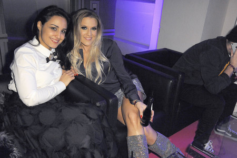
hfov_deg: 58.7
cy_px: 79
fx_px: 211
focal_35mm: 32
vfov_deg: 41.1
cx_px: 118
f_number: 7.1
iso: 5000
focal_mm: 32
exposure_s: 1/125
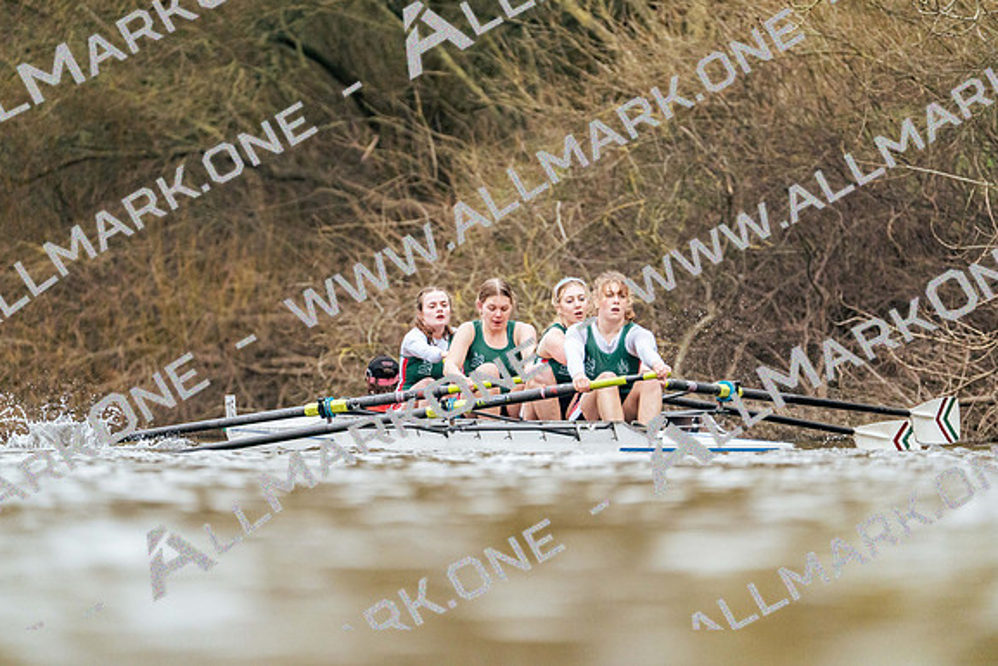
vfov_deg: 2.3
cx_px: 498
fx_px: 16720
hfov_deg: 3.4
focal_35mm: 603
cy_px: 333
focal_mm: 600
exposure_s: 1/2000
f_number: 6.3
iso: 5000
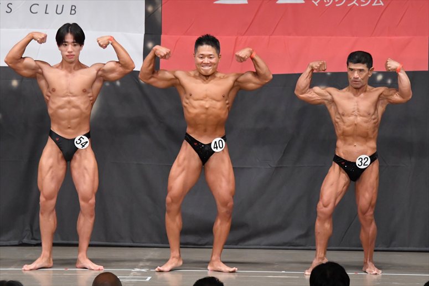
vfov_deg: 6.1
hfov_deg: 9.2
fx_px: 2680
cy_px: 143
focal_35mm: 225
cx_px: 214
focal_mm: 150
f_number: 5.6
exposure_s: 1/400
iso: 6400
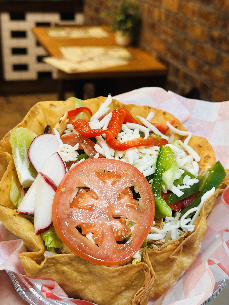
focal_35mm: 48
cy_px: 152
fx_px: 423
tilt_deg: -26.8
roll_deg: -3.5
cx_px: 114
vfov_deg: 39.7
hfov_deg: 30.3
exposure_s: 1/60
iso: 200
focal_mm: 6.86
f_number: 1.78
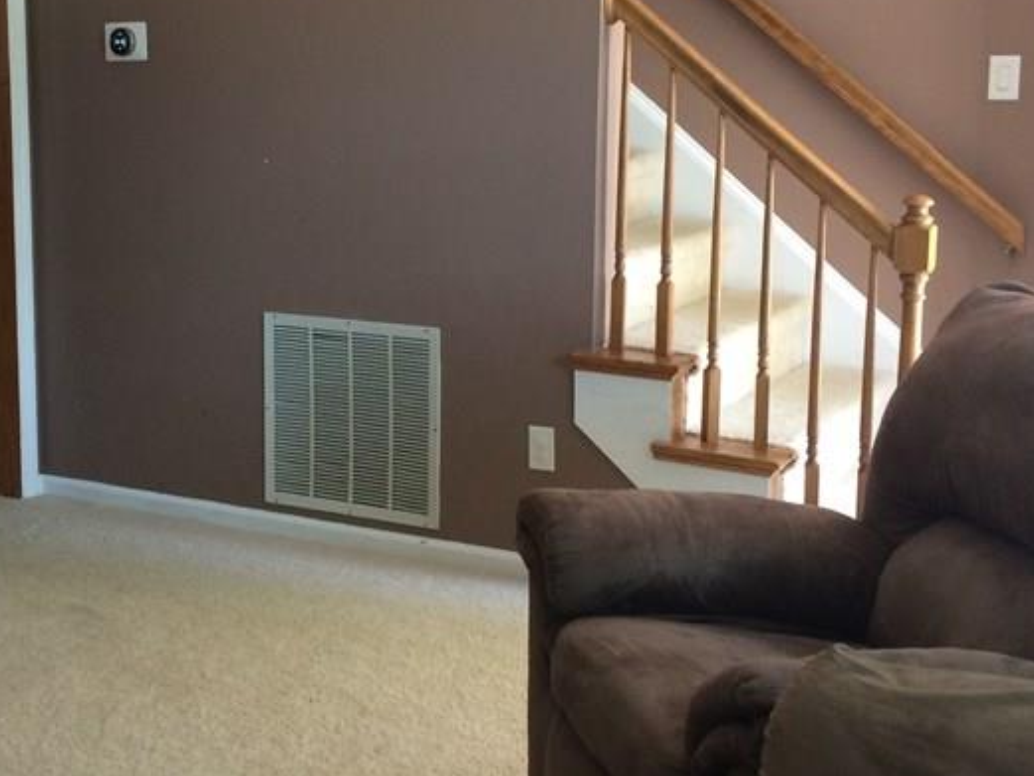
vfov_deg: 25.6
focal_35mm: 57
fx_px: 1703
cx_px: 230
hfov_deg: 33.0
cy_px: 290
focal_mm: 4.15
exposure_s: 1/30
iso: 125
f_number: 2.2
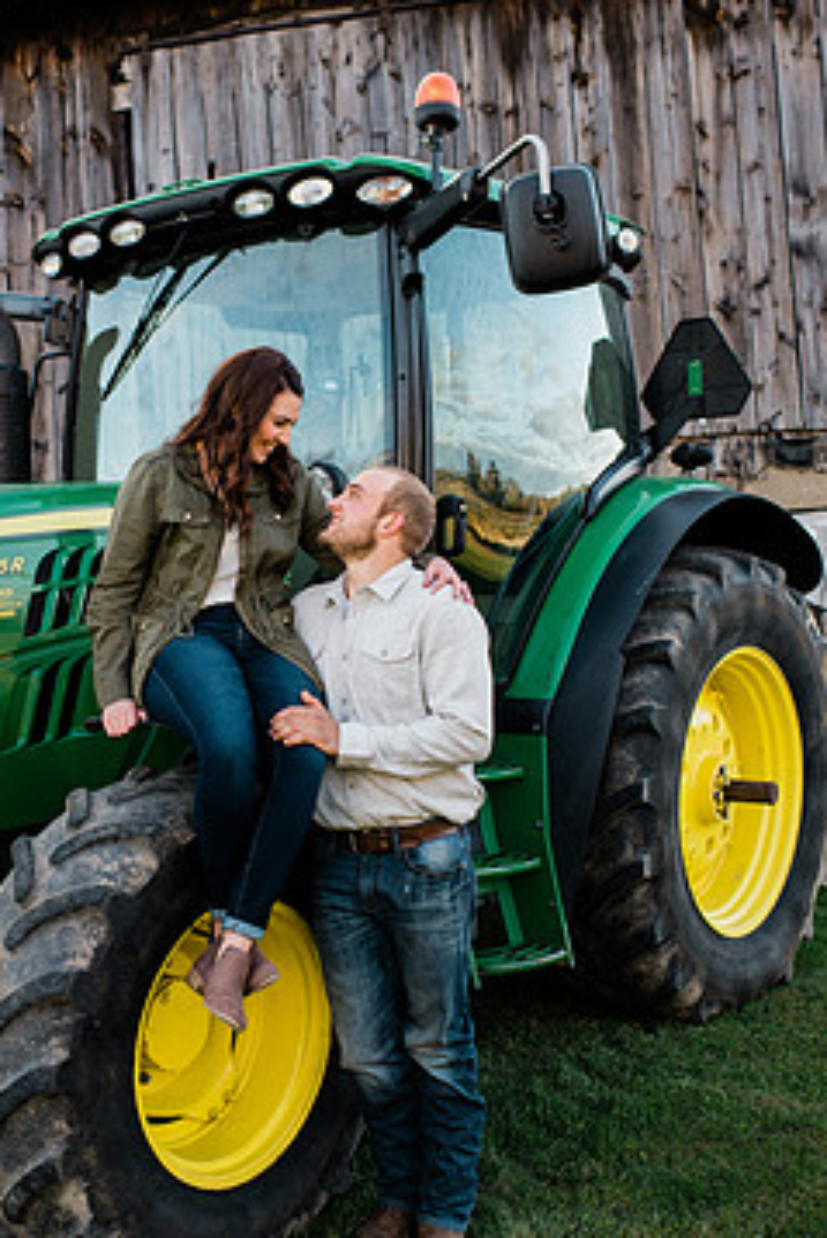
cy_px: 626
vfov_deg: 44.5
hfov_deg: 30.4
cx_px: 315
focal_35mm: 44
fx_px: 1515
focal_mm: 35
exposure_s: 1/640
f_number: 3.2
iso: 200
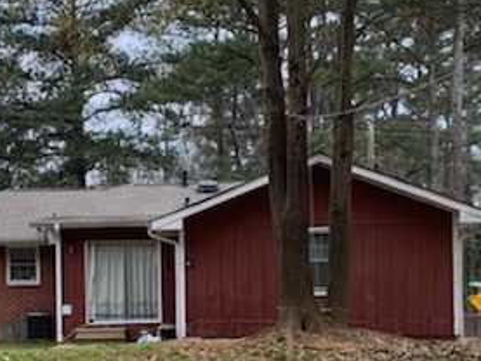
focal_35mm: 75
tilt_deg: +0.2
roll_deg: +1.7
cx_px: 120
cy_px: 316
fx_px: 1043
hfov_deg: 25.7
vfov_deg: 19.3
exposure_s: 1/107
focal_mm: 4.25
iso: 100
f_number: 1.8
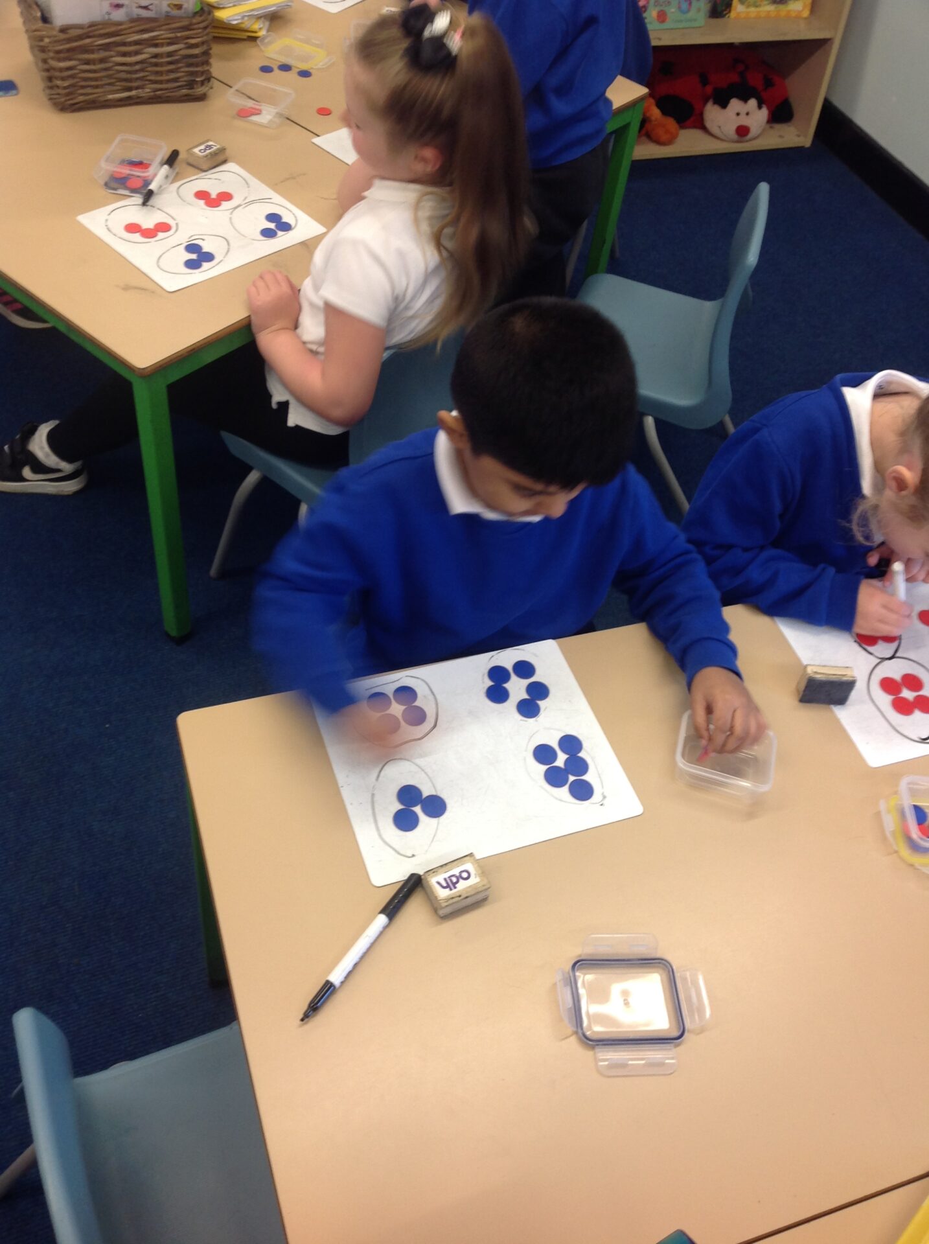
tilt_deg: -47.5
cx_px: 464
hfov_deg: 40.6
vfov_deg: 52.7
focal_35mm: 35
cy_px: 622
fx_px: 1256
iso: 64
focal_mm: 4.28
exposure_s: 1/15
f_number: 2.4
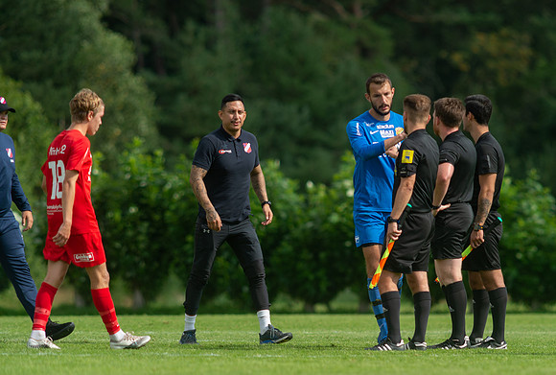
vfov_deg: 2.5
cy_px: 248
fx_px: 8706
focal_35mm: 562
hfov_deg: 3.7
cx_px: 373
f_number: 4
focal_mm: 420
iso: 280
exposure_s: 1/1250
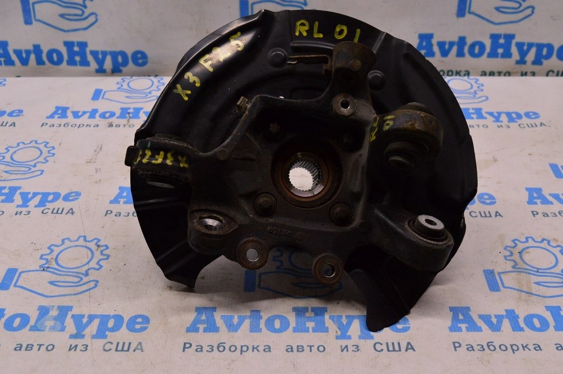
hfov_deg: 43.6
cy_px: 187
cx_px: 282
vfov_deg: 29.8
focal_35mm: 45
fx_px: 703
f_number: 8
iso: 1600
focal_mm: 30
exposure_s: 1/160
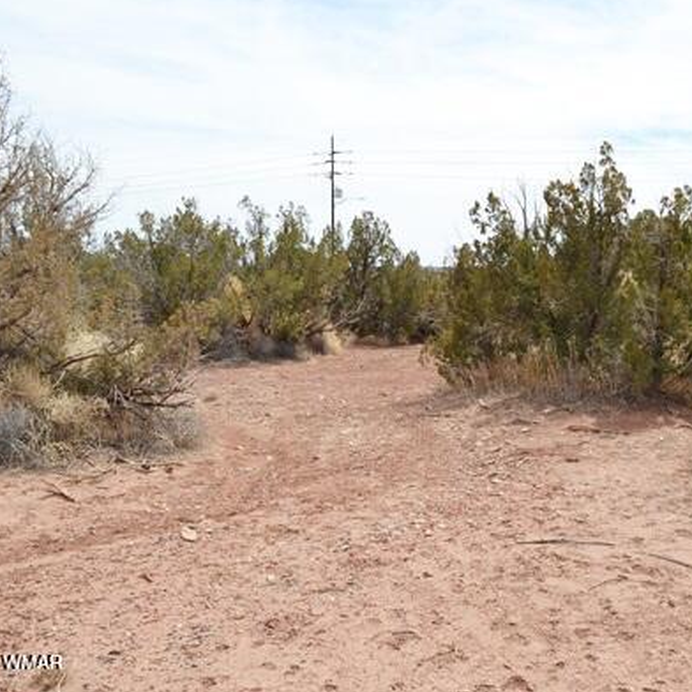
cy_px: 341
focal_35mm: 39
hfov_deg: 42.3
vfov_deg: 42.8
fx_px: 882
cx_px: 455
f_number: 10
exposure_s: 1/200
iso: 100
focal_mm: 20
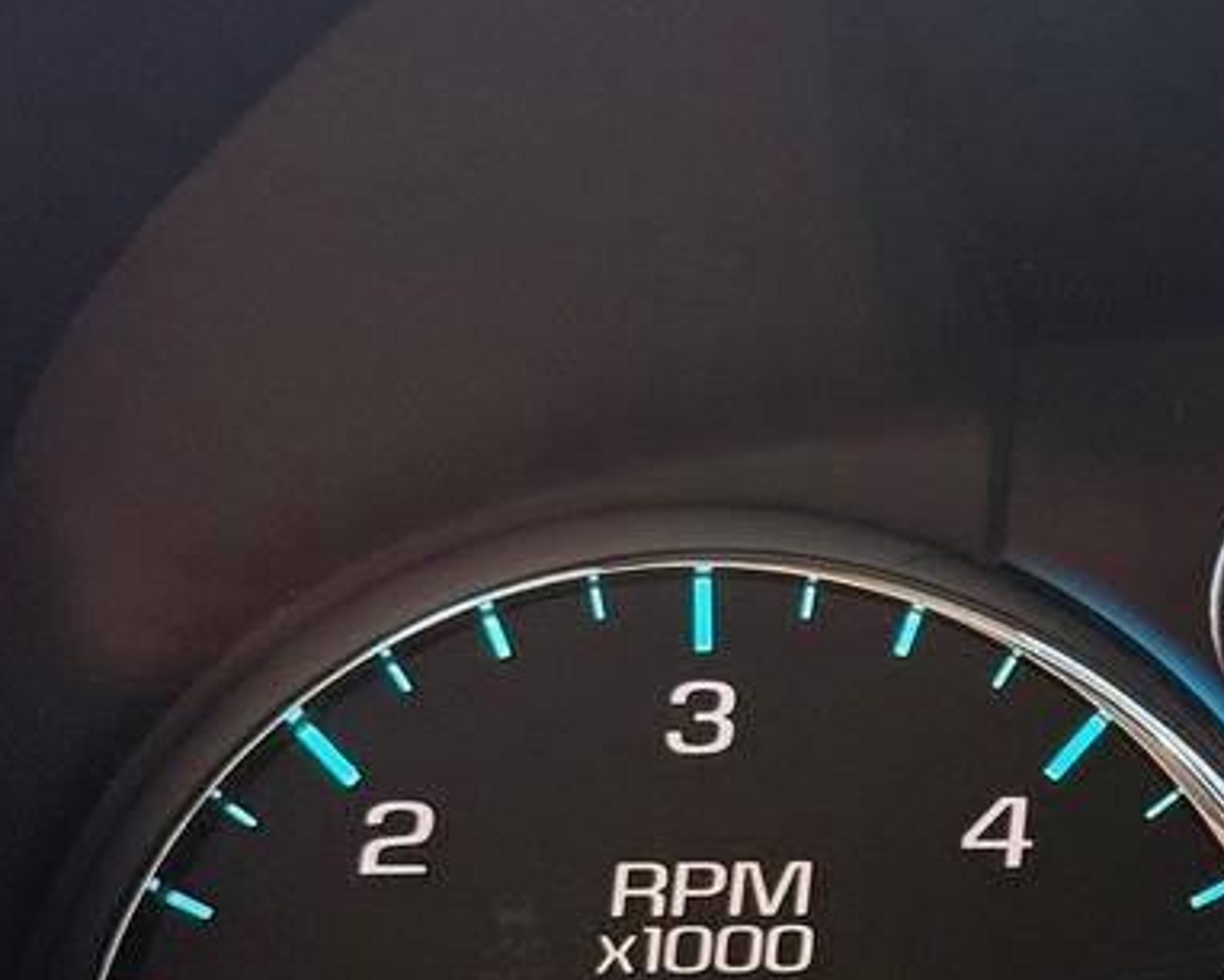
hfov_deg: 11.7
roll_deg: -2.7
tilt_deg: -15.7
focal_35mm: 157
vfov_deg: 9.8
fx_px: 5690
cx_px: 1910
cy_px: 708
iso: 200
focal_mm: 6.76
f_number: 1.78
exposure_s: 1/125
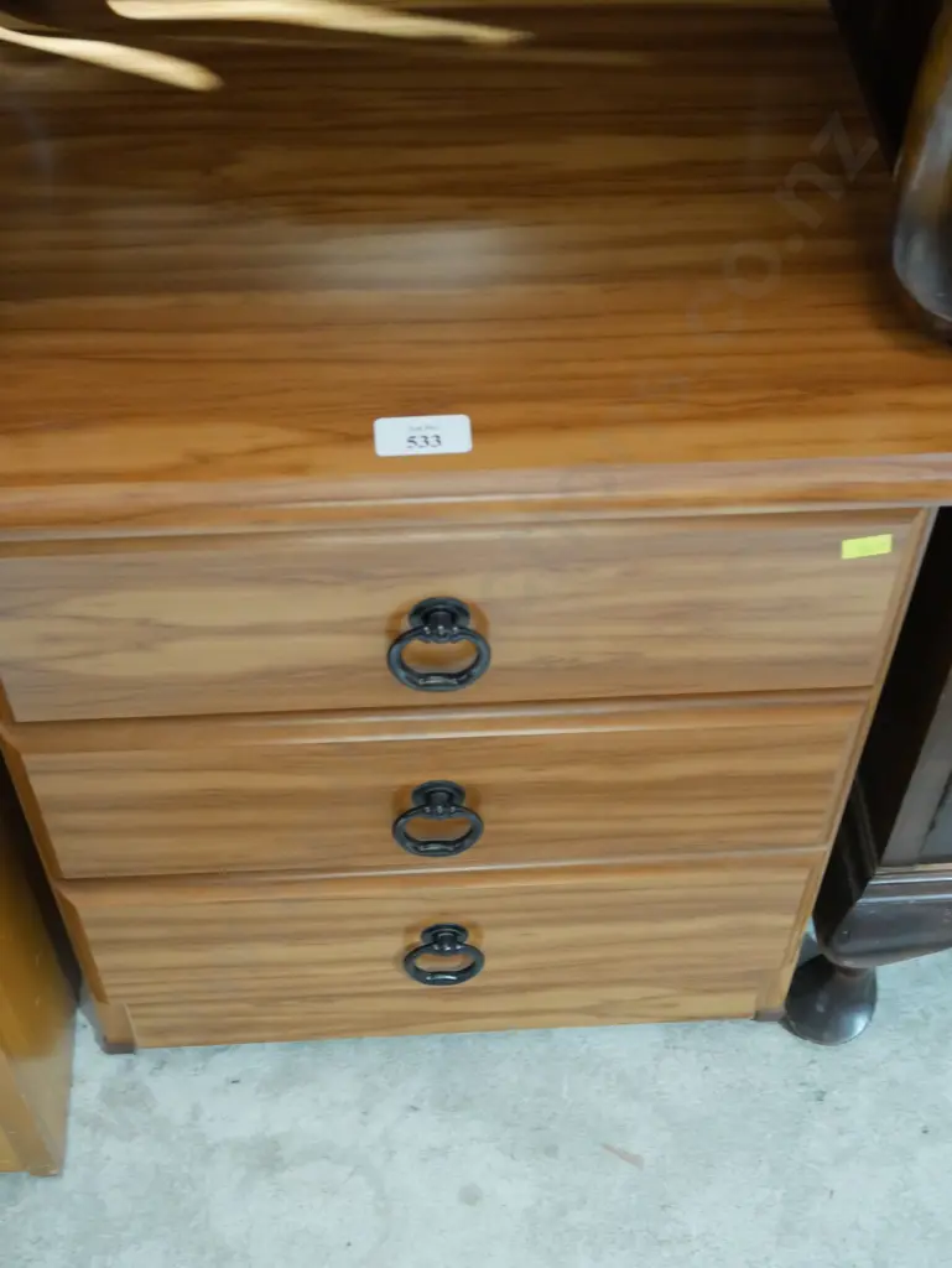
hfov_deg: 30.3
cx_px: 476
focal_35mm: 48
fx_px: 1759
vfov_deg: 39.6
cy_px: 634
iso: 3200
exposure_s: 1/40
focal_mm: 24
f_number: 5.2
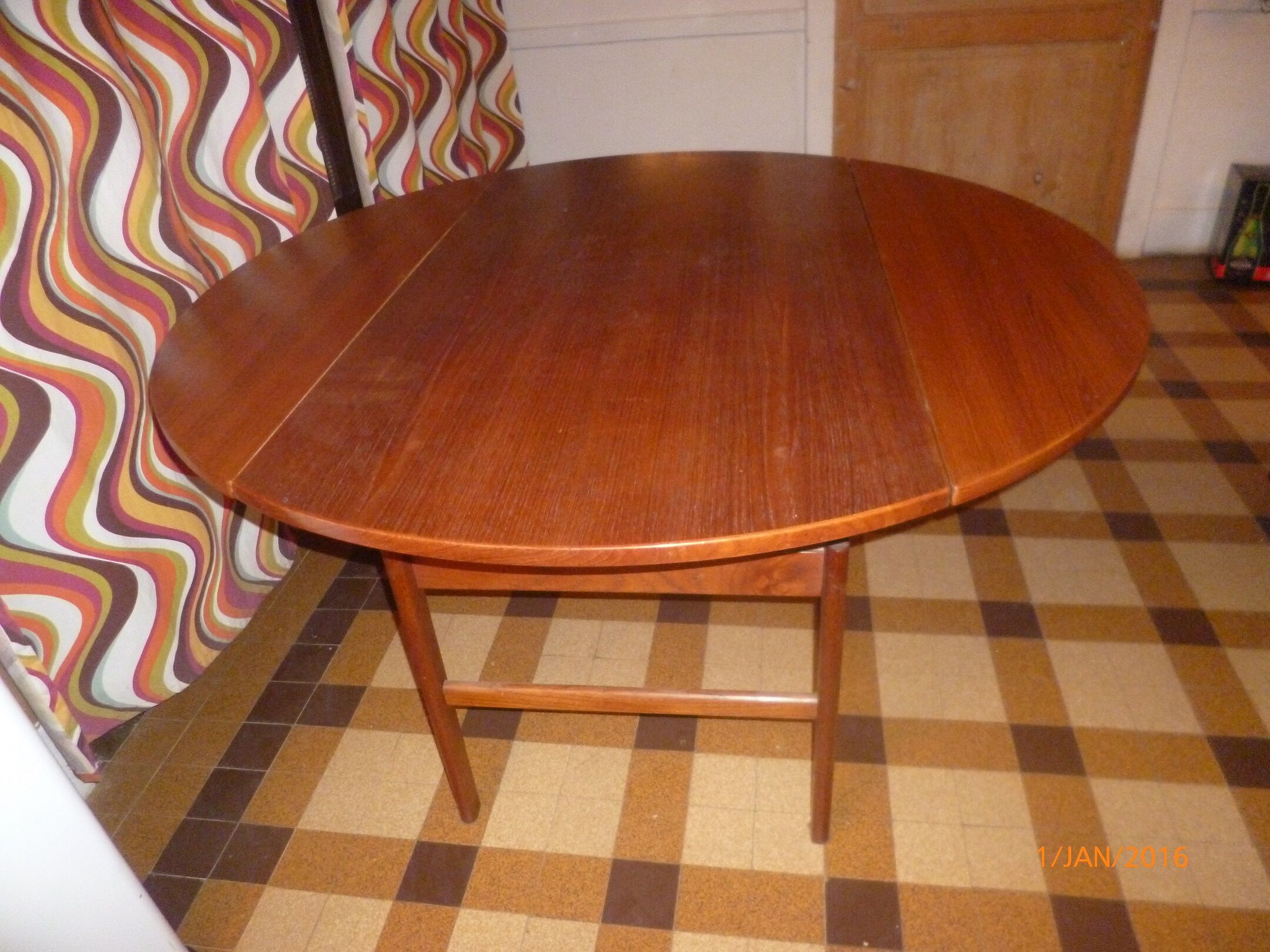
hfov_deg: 71.6
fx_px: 881
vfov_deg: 56.8
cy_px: 476
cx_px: 635
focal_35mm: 24
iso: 500
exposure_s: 1/60
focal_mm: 4.3
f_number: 2.5
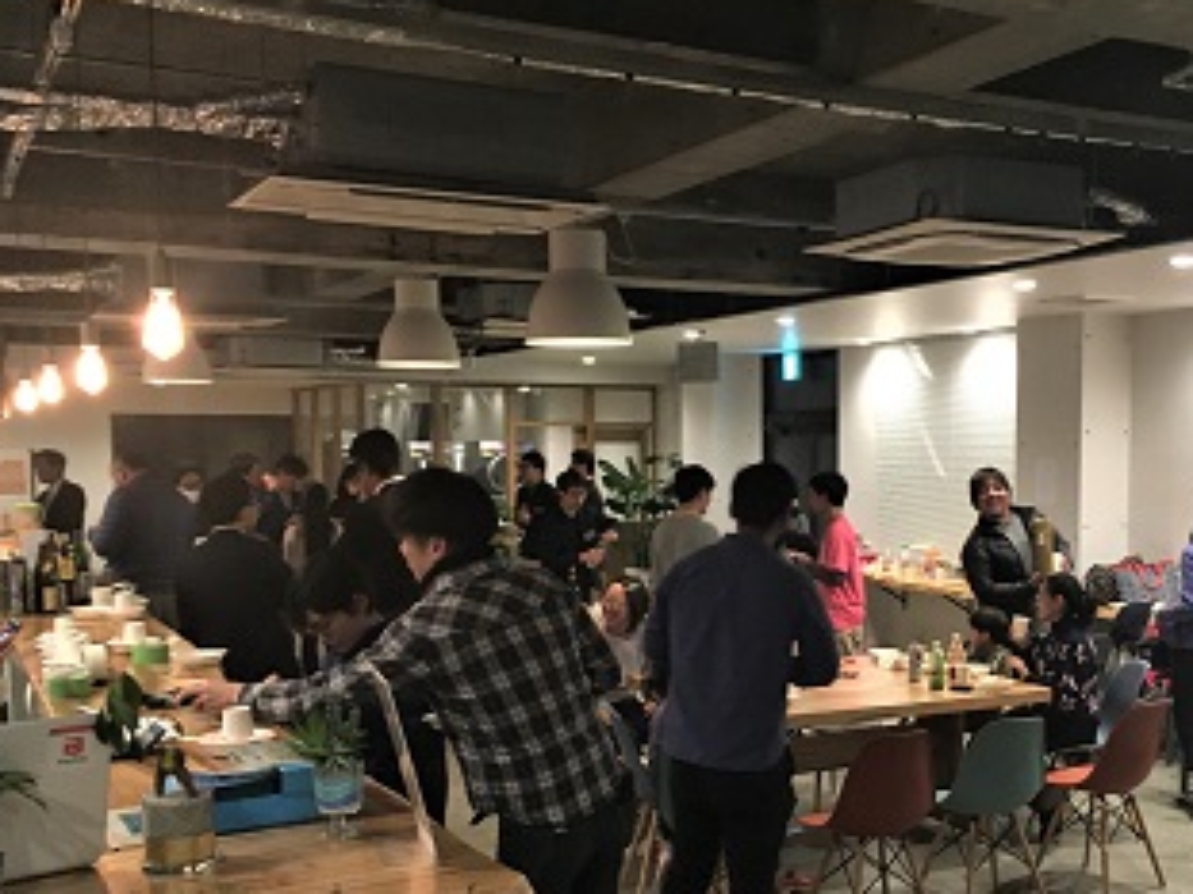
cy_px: 566
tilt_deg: -5.4
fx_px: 1447
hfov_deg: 44.2
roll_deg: -1.6
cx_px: 783
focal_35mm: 42
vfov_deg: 34.1
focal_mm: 4.15
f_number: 2.2
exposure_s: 1/17
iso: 200
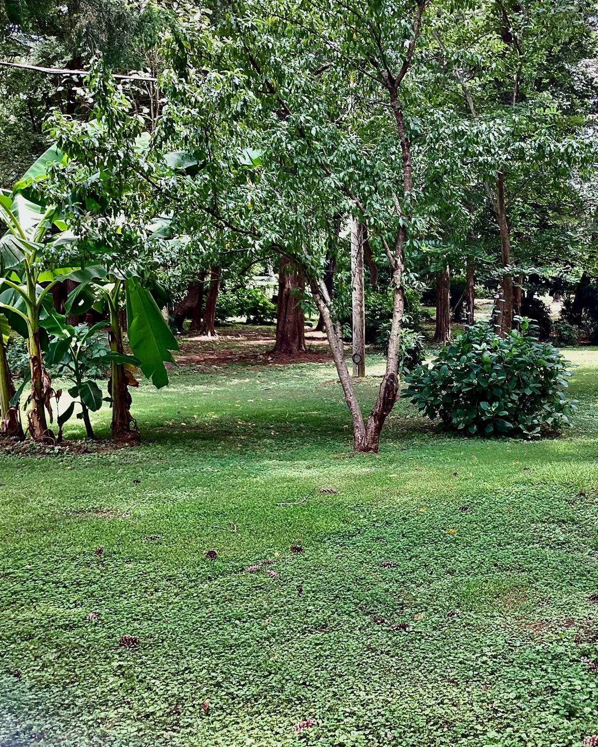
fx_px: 907
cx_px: 404
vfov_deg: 44.8
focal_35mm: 41
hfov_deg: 36.1
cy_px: 370
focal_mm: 3.3
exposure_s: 1/120
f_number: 2.4
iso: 40
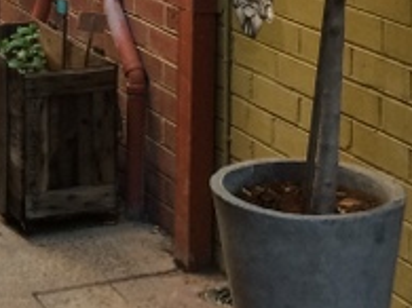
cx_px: 19
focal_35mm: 123
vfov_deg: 11.0
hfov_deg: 15.8
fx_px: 1463
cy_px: -291
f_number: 2.2
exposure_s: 1/40
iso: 40
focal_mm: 4.12
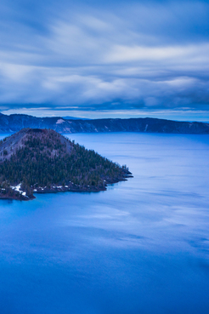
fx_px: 416
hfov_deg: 26.0
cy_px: 157
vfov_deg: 41.3
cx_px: -24
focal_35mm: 48
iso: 100
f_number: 18
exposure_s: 13
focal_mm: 21
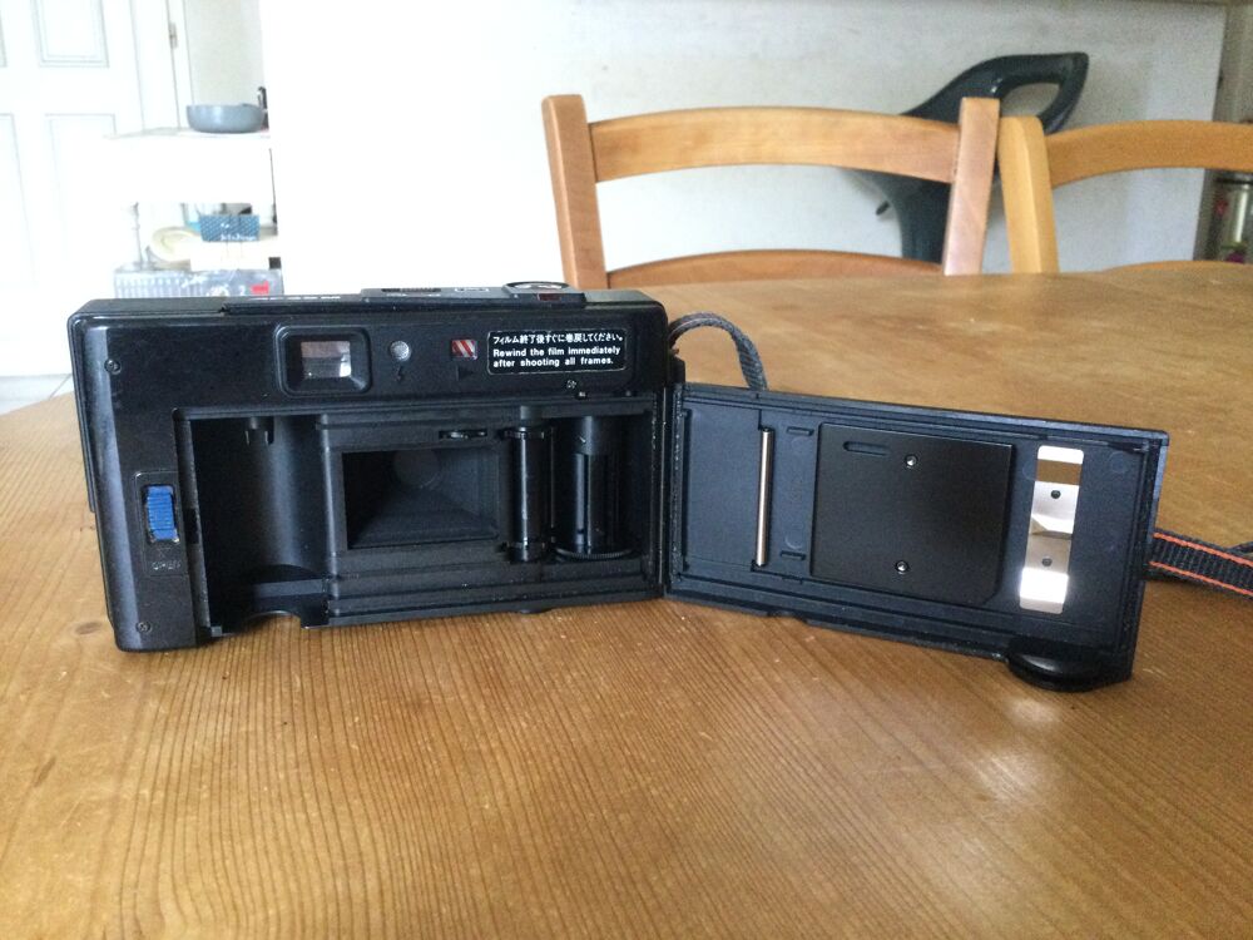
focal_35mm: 31
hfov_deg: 58.4
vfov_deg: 45.4
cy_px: 470
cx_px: 626
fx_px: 1122
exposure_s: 1/17
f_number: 2.4
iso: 250
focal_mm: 3.3
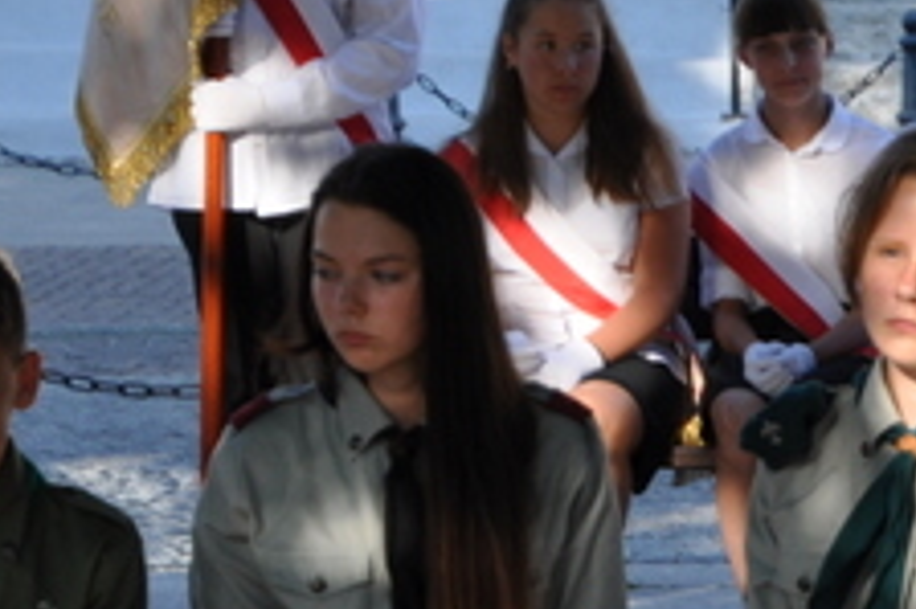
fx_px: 8868
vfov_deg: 3.9
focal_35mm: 349
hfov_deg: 5.9
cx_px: 1174
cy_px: 781
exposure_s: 1/500
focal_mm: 65
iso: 320
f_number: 5.6
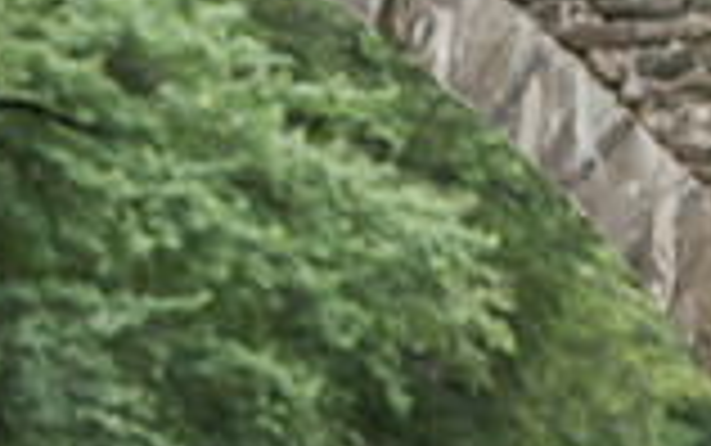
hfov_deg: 5.3
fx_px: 7640
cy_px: 683
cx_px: -346
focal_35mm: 394
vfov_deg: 3.3
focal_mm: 102
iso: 1600
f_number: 4
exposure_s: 1/320
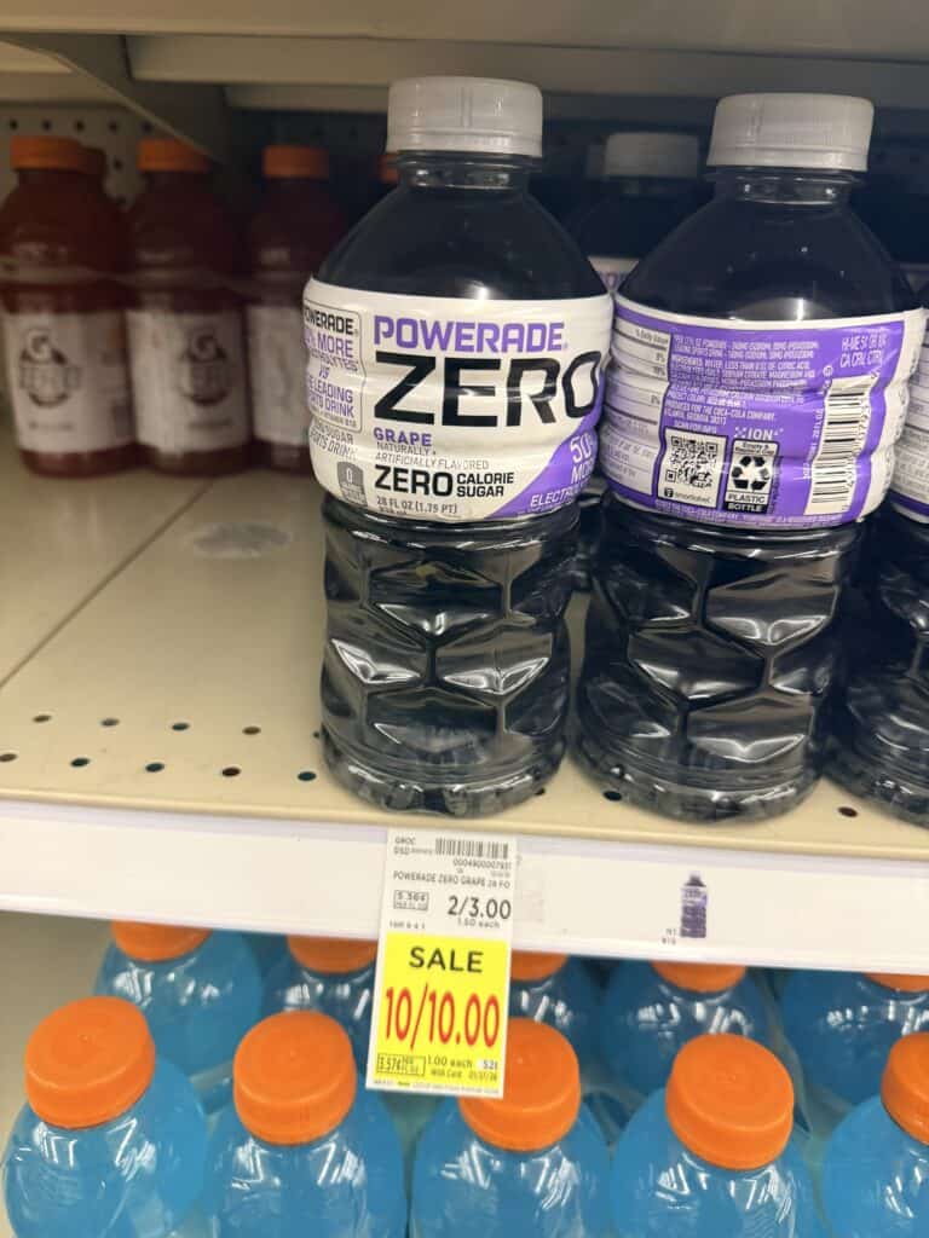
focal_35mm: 24
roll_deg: -3.1
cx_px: 464
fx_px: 859
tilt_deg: -26.9
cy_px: 619
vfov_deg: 71.6
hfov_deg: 56.8
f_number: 1.78
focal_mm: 6.76
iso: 200
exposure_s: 1/64
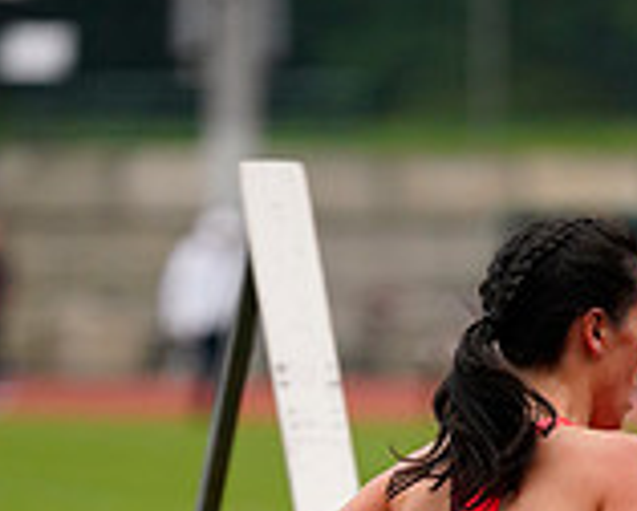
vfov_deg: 2.9
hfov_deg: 3.6
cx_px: 491
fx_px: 10137
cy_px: 904
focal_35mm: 537
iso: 2500
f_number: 2.8
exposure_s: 1/2000
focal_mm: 200
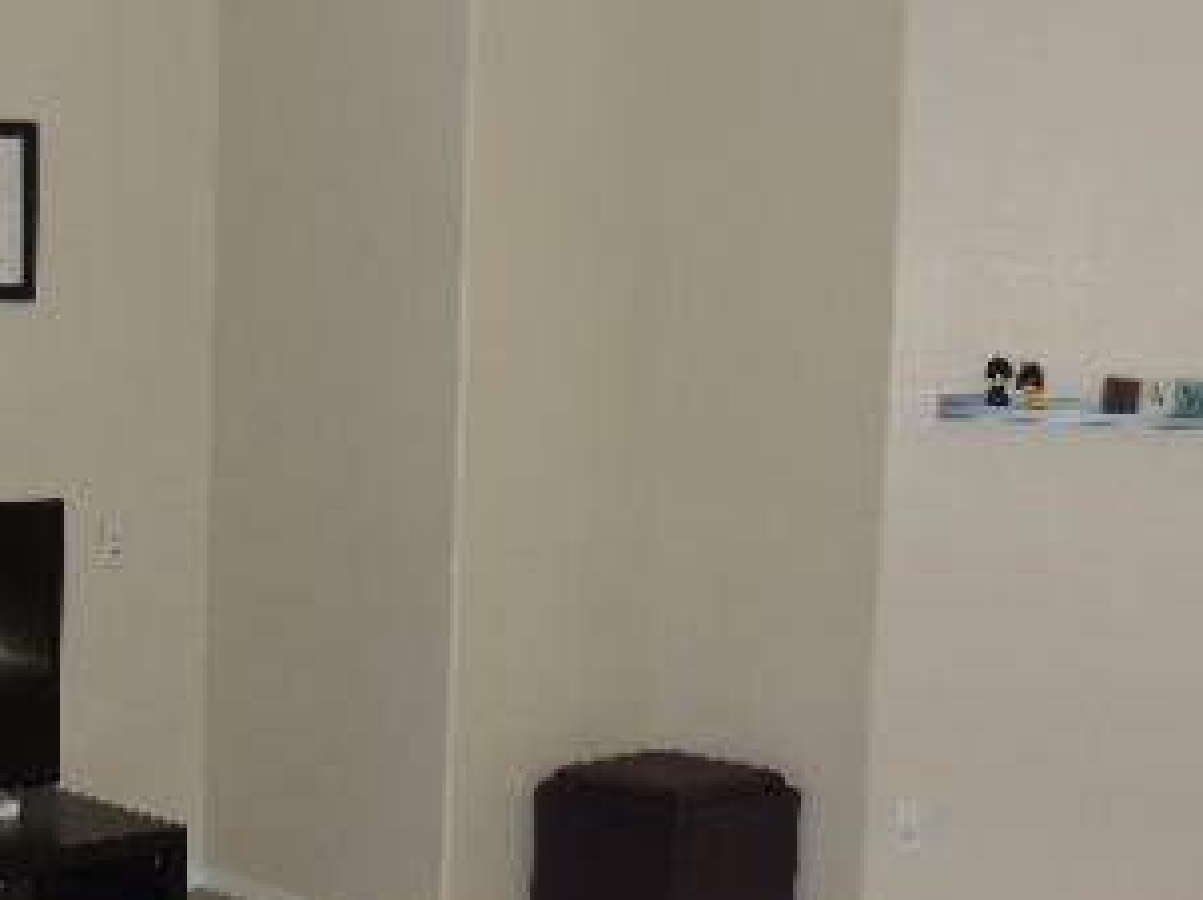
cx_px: 315
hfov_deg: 27.5
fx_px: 2431
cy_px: 573
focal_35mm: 70
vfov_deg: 20.9
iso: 200
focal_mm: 5.8
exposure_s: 1/30
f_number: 3.2
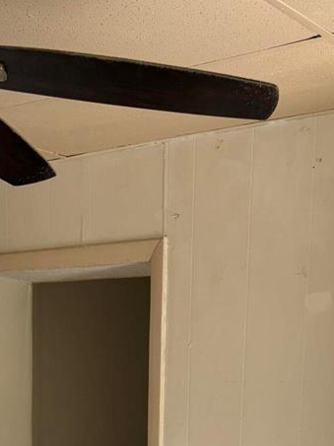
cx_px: 154
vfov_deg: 25.1
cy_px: 546
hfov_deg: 21.3
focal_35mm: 69
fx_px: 888
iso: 125
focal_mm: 5.96
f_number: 1.6
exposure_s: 1/115
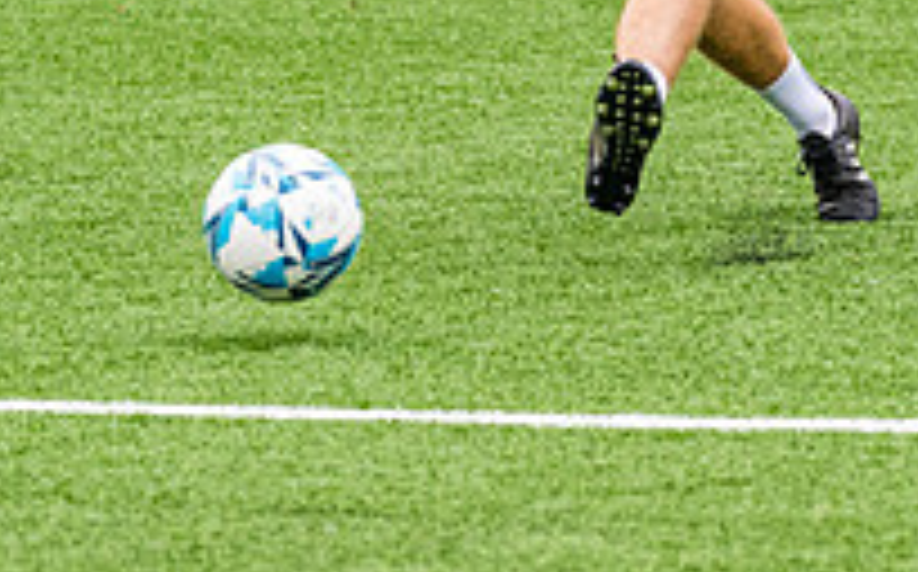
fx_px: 12945
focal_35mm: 518
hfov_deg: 4.1
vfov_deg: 2.5
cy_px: -210
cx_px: 686
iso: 800
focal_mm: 135
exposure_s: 1/1000
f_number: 4
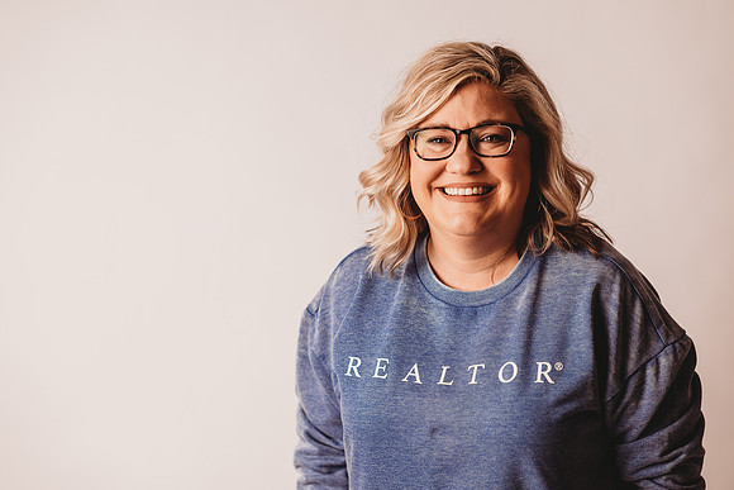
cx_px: 367
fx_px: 1733
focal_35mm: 85
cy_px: 245
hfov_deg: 23.9
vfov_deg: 16.1
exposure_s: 1/160
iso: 100
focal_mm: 85
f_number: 2.5
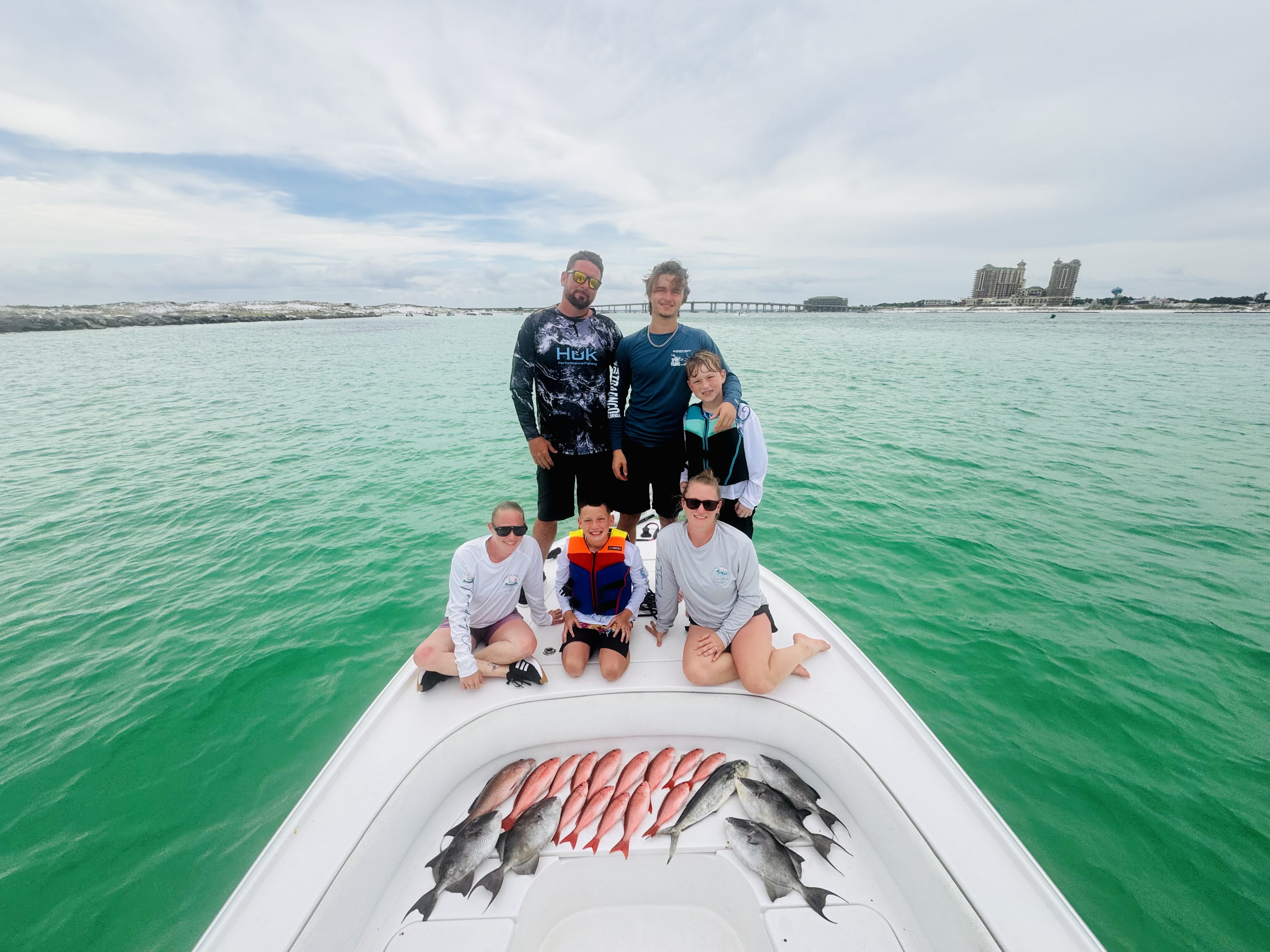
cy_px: 476
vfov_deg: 85.7
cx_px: 635
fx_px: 514
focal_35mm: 14
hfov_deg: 102.1
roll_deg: -0.4
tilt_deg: -18.7
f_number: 2.2
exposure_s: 1/1637
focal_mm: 2.22
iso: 50
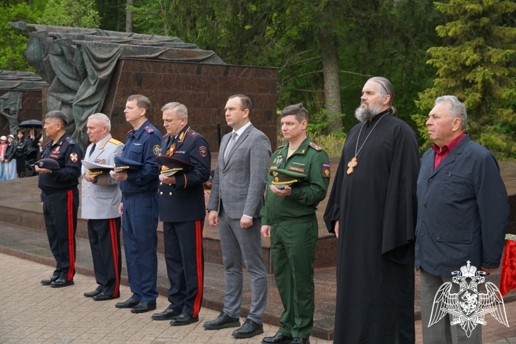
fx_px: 882
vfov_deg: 22.1
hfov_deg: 32.6
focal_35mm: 62
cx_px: 258
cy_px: 172
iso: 200
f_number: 5
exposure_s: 1/160
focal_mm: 41
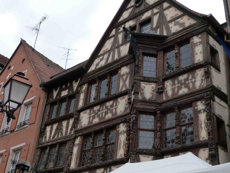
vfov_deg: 30.2
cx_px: 117
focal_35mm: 48
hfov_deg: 39.7
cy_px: 77
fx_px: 319
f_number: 5.6
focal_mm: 7
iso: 160
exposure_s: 1/250
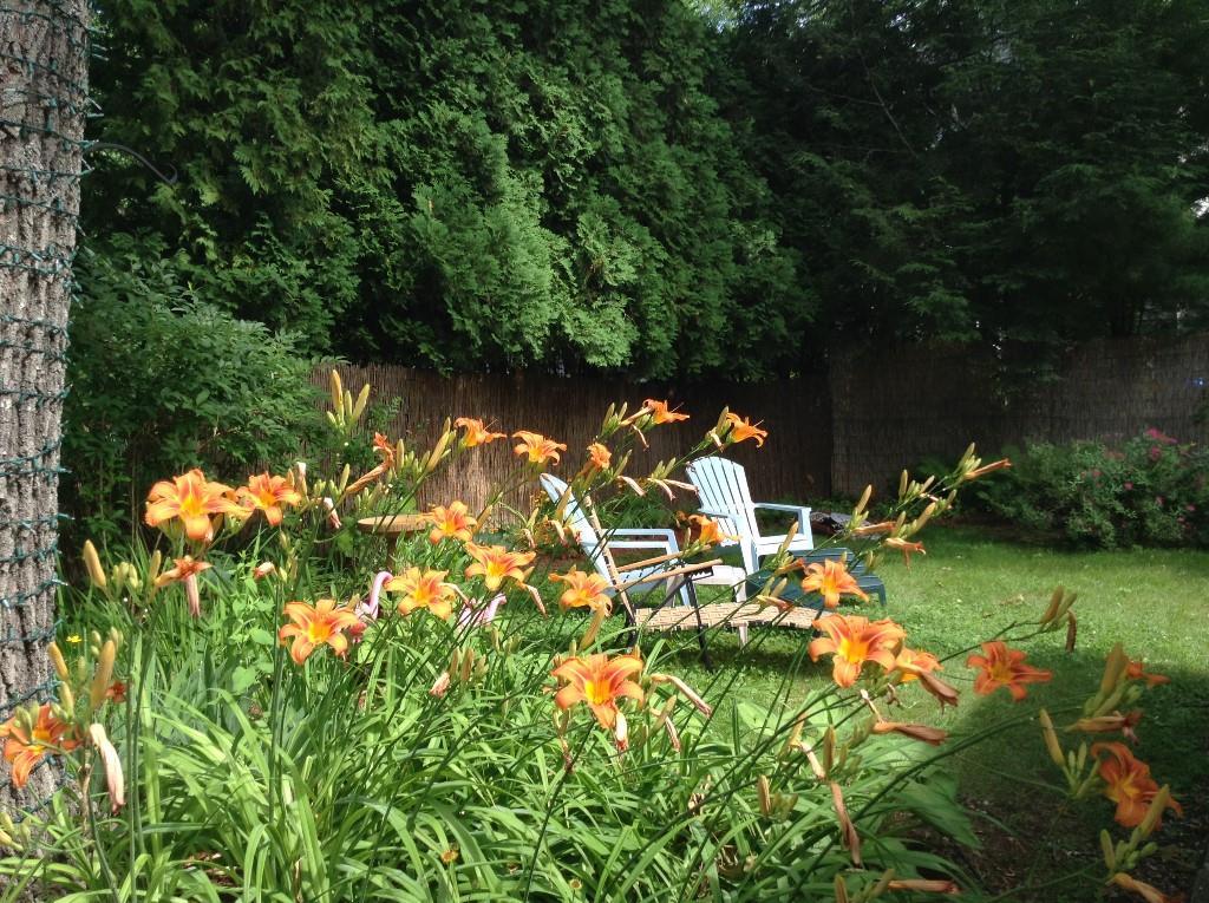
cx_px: 604
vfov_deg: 42.8
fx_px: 1151
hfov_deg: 55.4
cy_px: 452
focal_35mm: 33
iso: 25
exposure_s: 1/277
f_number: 2.4
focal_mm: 3.3
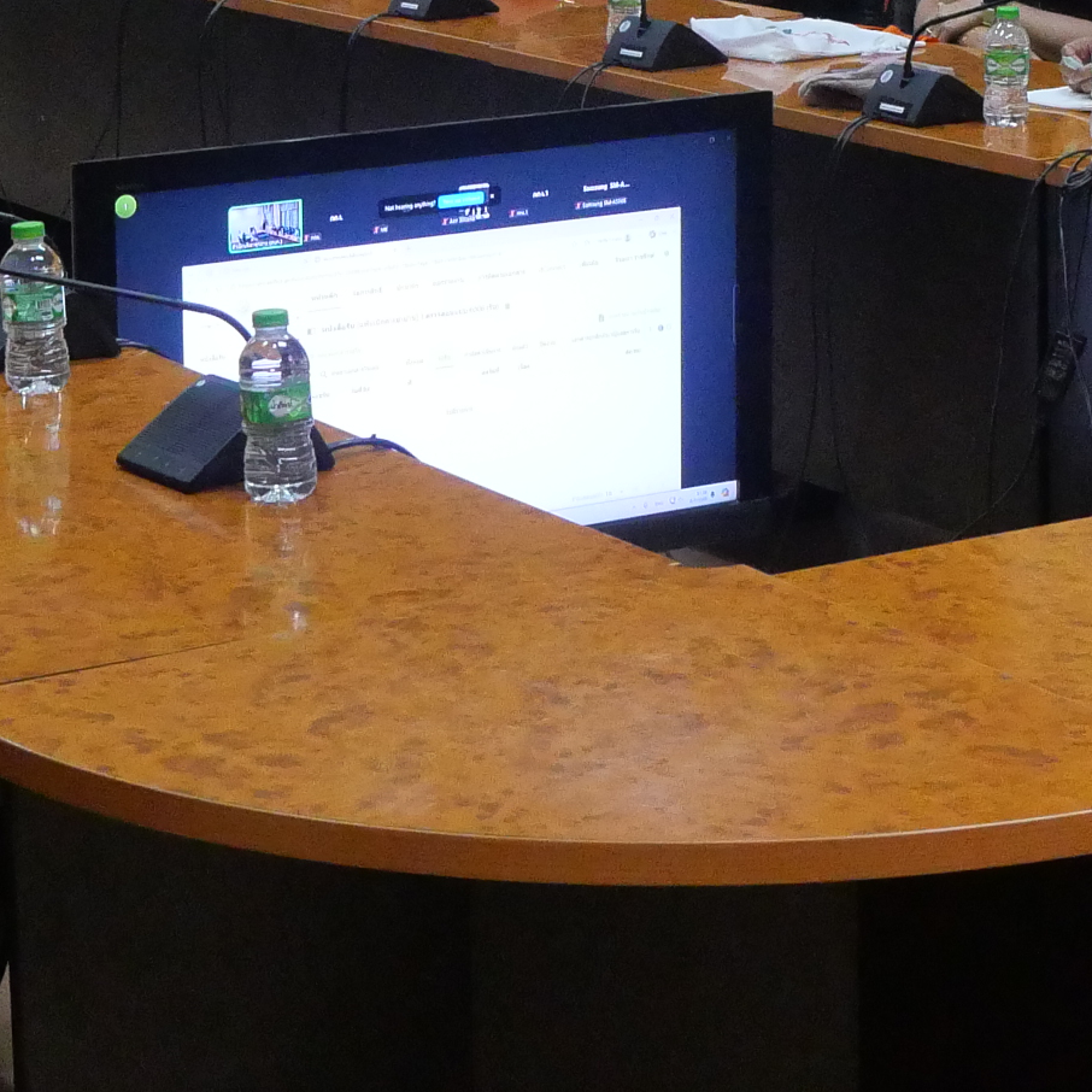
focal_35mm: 108
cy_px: -19
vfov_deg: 15.8
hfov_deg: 16.1
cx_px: 615
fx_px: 3855
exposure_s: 1/60
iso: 3200
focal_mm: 15
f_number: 5.6
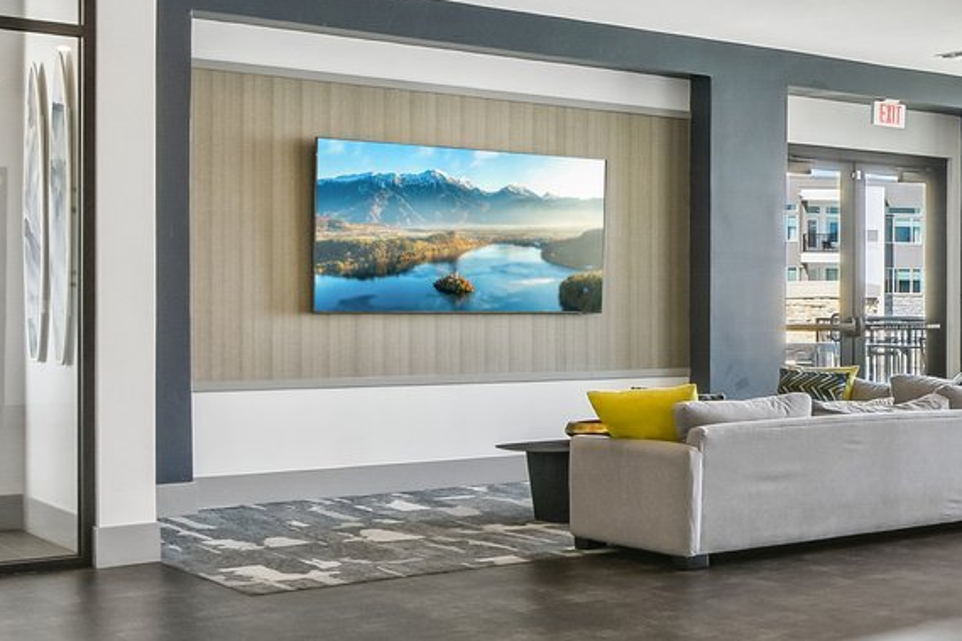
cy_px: 282
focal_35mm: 54
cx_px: 1183
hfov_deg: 30.6
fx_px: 1442
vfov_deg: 25.0
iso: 100
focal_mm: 10
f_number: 8
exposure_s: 1/25
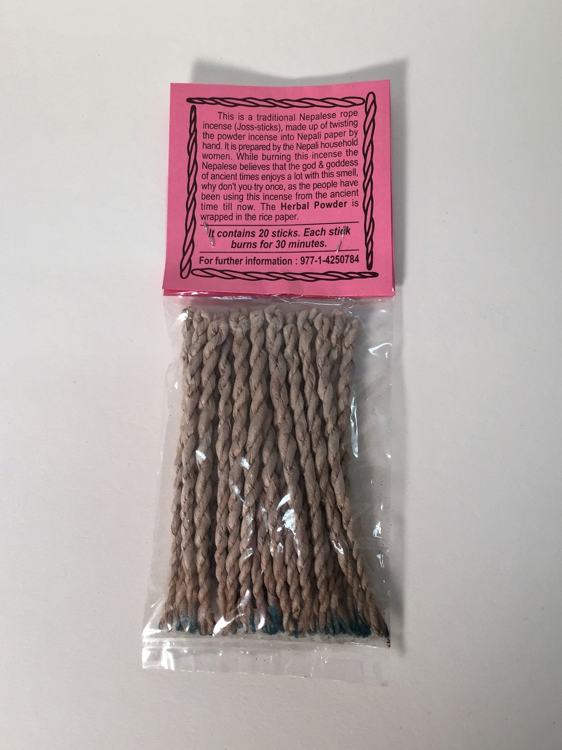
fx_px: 628
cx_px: 281
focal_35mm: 29
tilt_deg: -78.0
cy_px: 375
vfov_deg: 61.7
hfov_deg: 48.2
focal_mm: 4.15
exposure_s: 1/100
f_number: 2.2
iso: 50
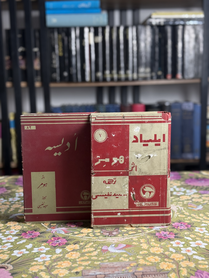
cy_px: 139
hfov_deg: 30.3
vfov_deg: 39.7
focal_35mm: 48
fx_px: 386
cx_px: 104
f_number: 1.78
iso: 160
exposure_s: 1/100
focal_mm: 6.76
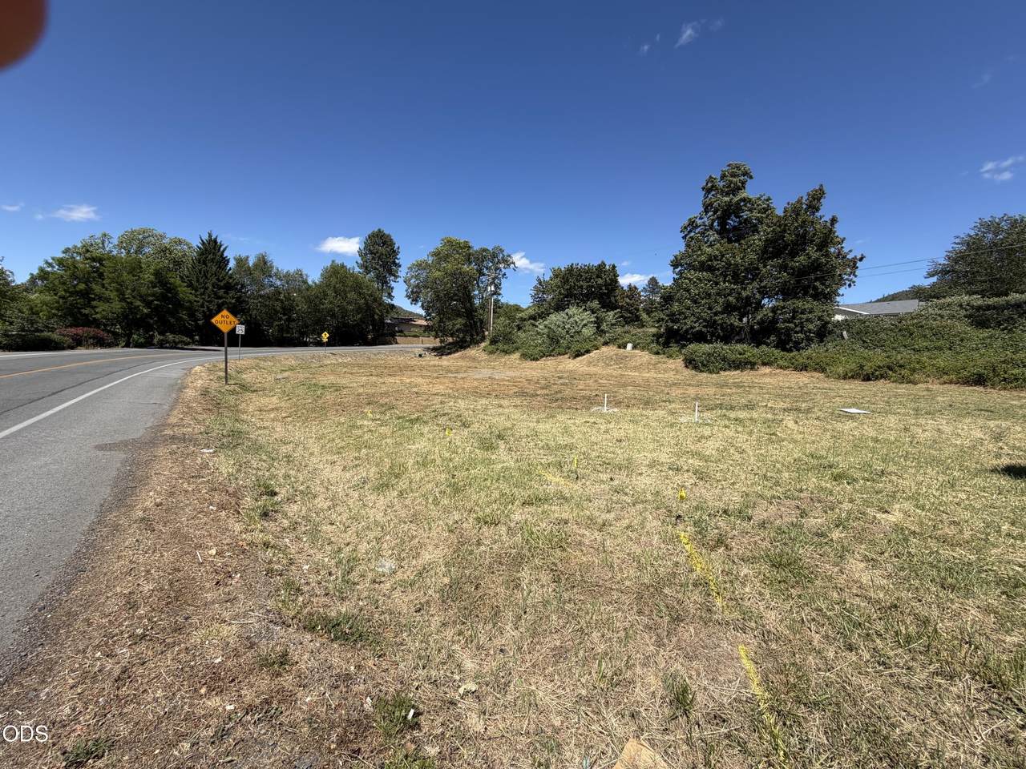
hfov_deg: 102.1
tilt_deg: -3.4
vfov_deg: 85.7
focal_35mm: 14
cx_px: 513
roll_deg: -1.7
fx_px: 415
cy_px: 384
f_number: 2.2
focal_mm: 2.22
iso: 25
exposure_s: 1/770
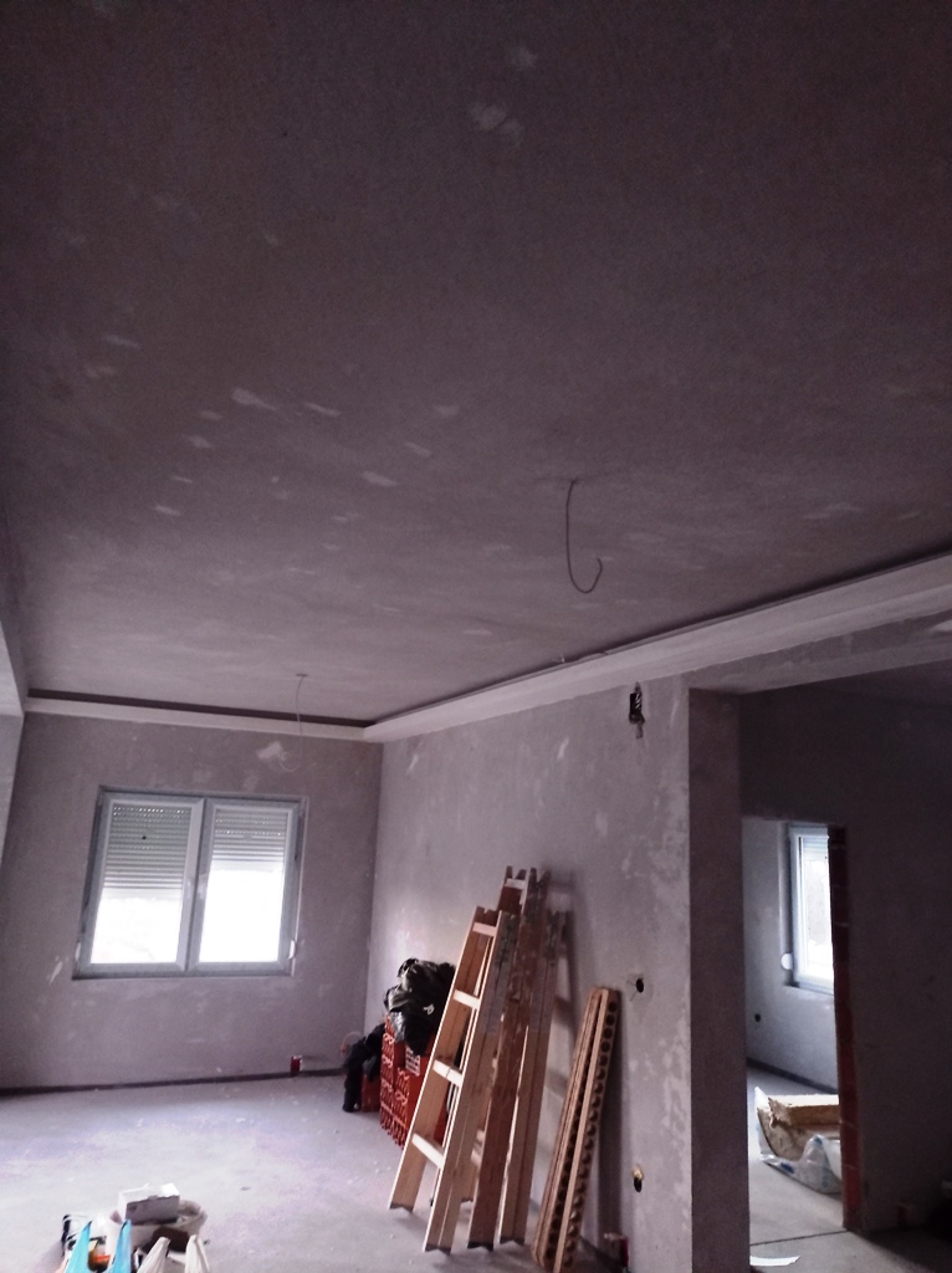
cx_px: 476
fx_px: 1028
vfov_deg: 63.5
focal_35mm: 28
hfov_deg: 49.7
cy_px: 636
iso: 1077
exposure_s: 1/14.3
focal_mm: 4.7
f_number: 1.79
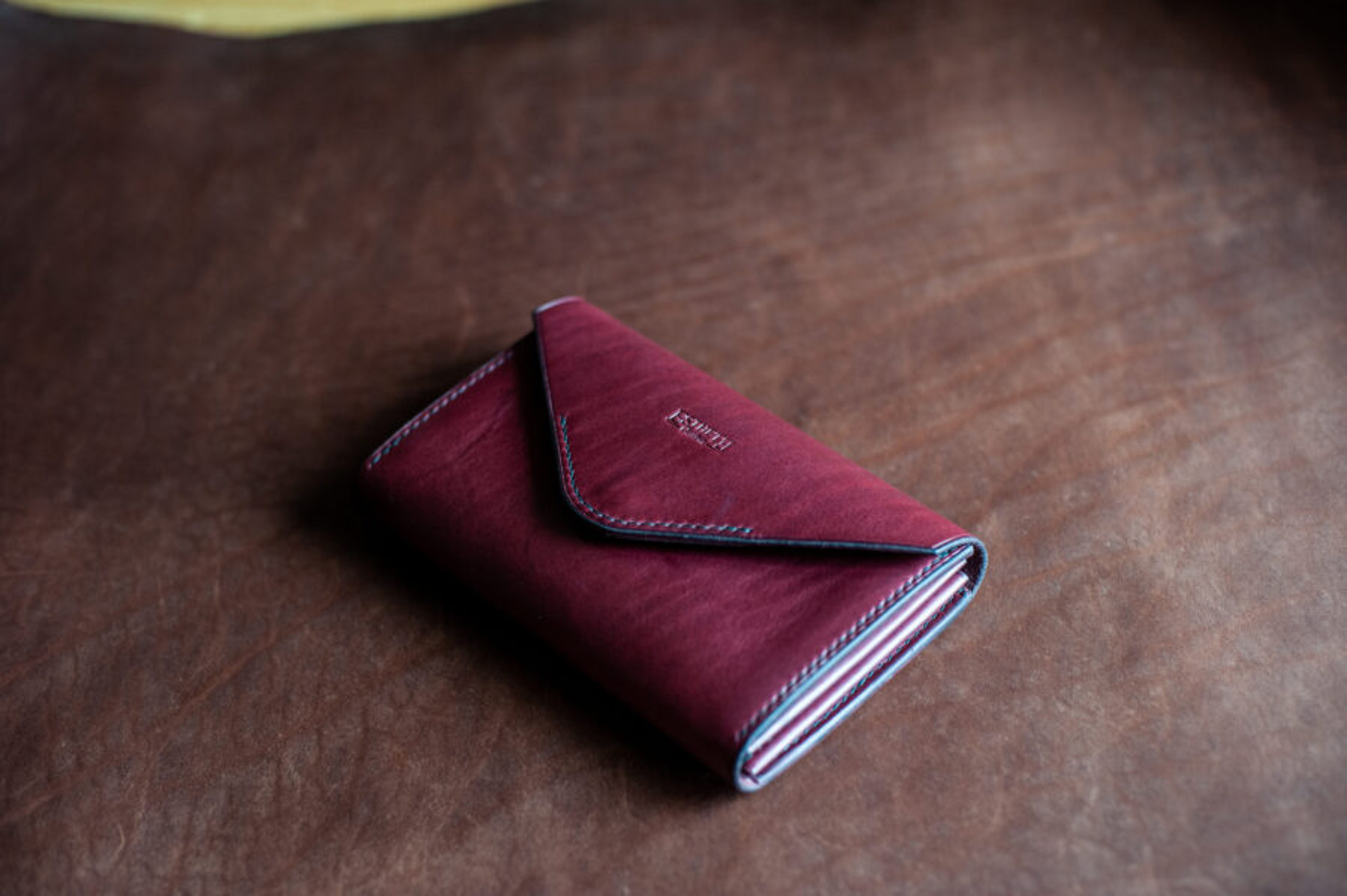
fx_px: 1870
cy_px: 448
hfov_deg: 39.6
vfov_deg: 27.0
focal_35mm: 50
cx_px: 674
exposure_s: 1/200
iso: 640
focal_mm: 50
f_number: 2.8
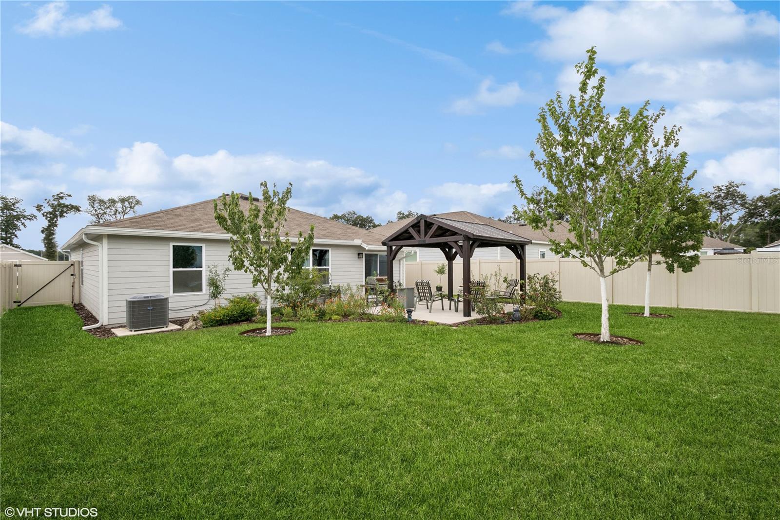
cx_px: 390
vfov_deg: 77.3
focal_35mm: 15
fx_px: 325
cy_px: 260
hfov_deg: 100.4
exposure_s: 1/640
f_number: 8
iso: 200
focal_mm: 10
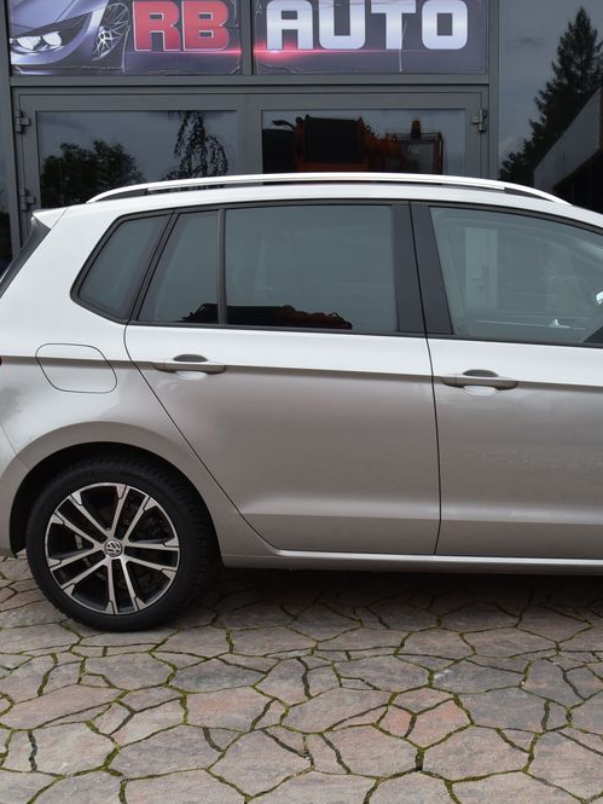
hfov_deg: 34.9
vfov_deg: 46.8
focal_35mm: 40
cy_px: 392
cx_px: 477
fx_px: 929
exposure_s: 1/320
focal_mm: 27
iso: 500
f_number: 9
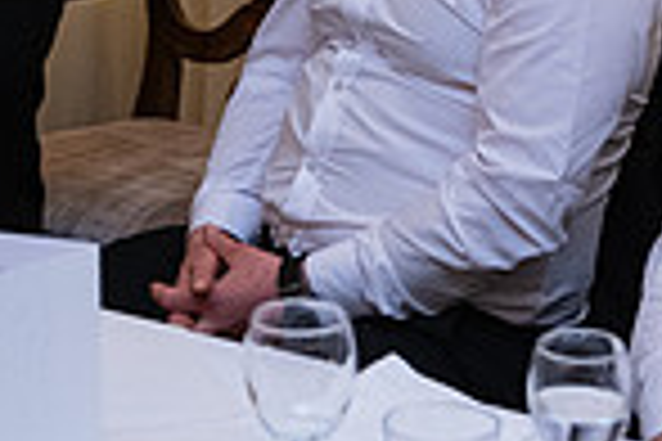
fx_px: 3255
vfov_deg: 7.6
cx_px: 167
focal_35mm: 177
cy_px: -259
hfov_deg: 11.6
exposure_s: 1/160
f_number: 3.5
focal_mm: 45
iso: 1000
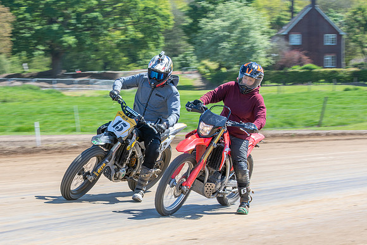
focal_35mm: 150
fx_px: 1526
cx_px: 110
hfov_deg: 13.7
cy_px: 172
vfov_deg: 9.2
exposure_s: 1/160
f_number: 8
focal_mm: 70
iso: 200
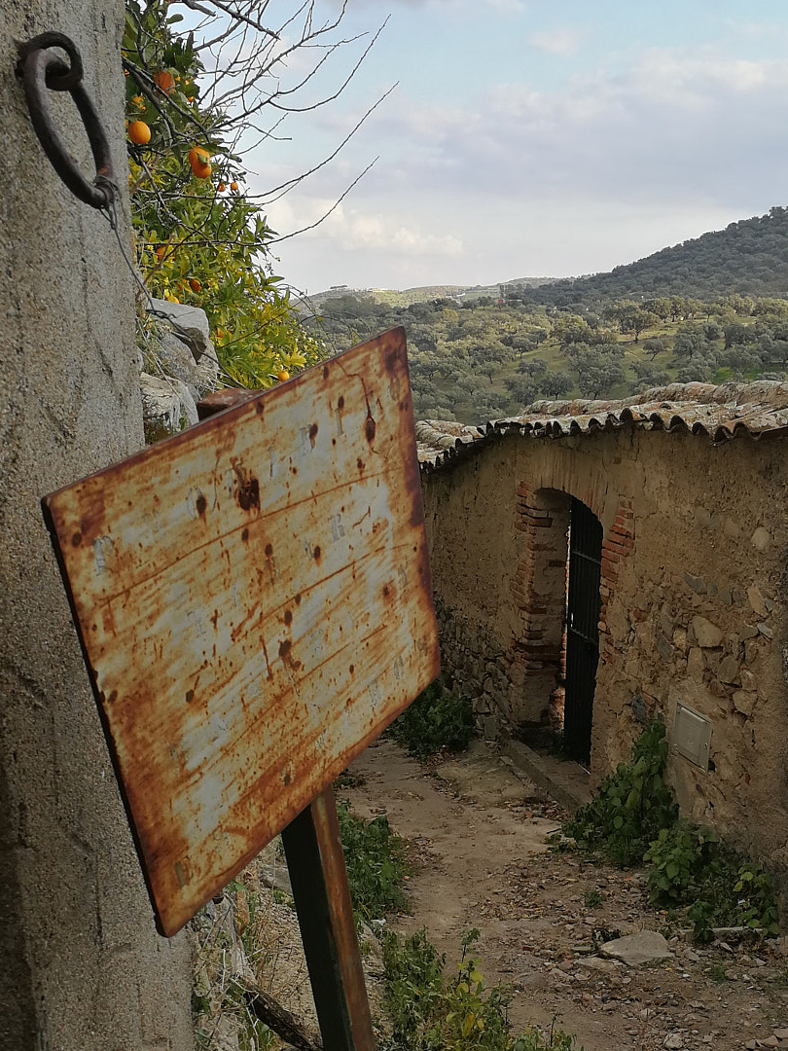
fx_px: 1214
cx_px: 533
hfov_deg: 35.6
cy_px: 680
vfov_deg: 46.2
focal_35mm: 40
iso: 50
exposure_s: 1/280
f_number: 2.2
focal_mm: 3.95
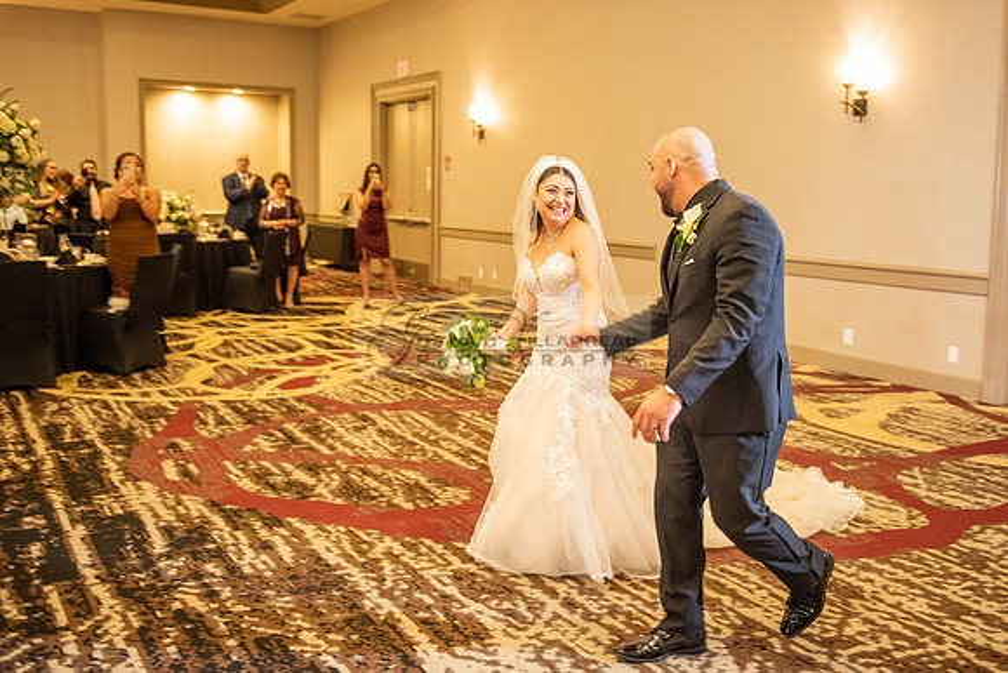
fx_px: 1022
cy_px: 291
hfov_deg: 52.4
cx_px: 558
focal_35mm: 37
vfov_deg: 36.4
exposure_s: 1/80
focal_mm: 31
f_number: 2.8
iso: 1600
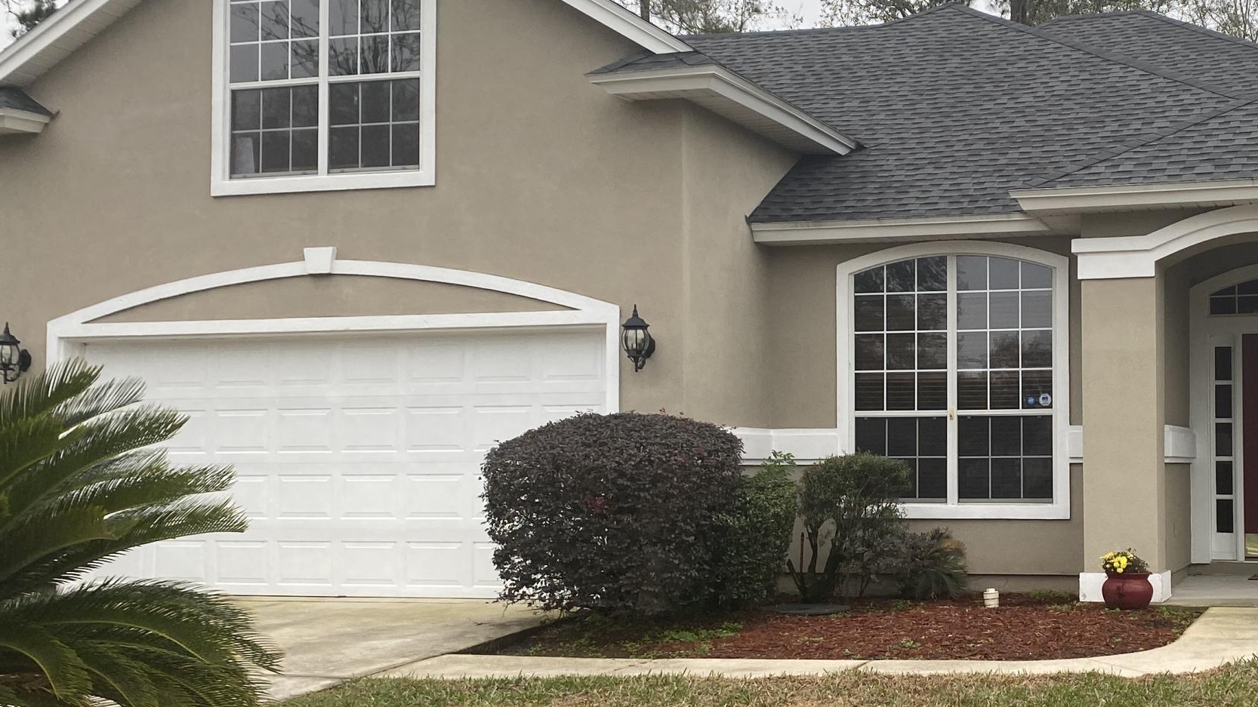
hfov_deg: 39.1
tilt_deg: +3.6
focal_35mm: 51
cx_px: 1002
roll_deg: -0.3
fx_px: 1701
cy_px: 407
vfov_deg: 23.5
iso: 32
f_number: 1.8
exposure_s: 1/374
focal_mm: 4.25
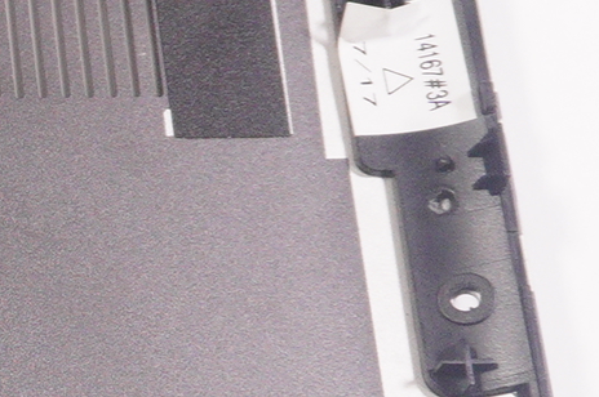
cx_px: -936
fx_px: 3394
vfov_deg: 6.7
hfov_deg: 8.9
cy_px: 423
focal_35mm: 204
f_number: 5.6
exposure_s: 1/200
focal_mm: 21
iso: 800
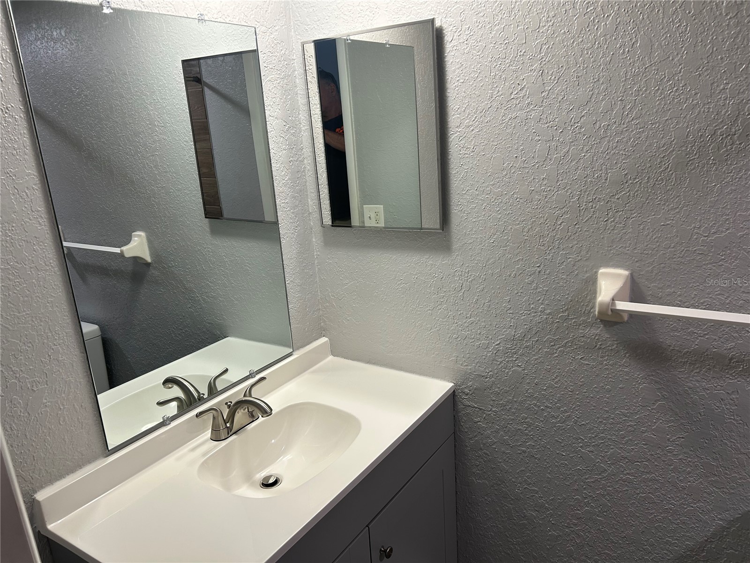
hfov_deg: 67.3
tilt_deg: -16.4
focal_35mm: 26
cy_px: 282
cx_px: 375
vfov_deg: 53.1
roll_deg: +4.3
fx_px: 563
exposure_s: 1/120
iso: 100
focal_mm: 5.7
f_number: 1.5
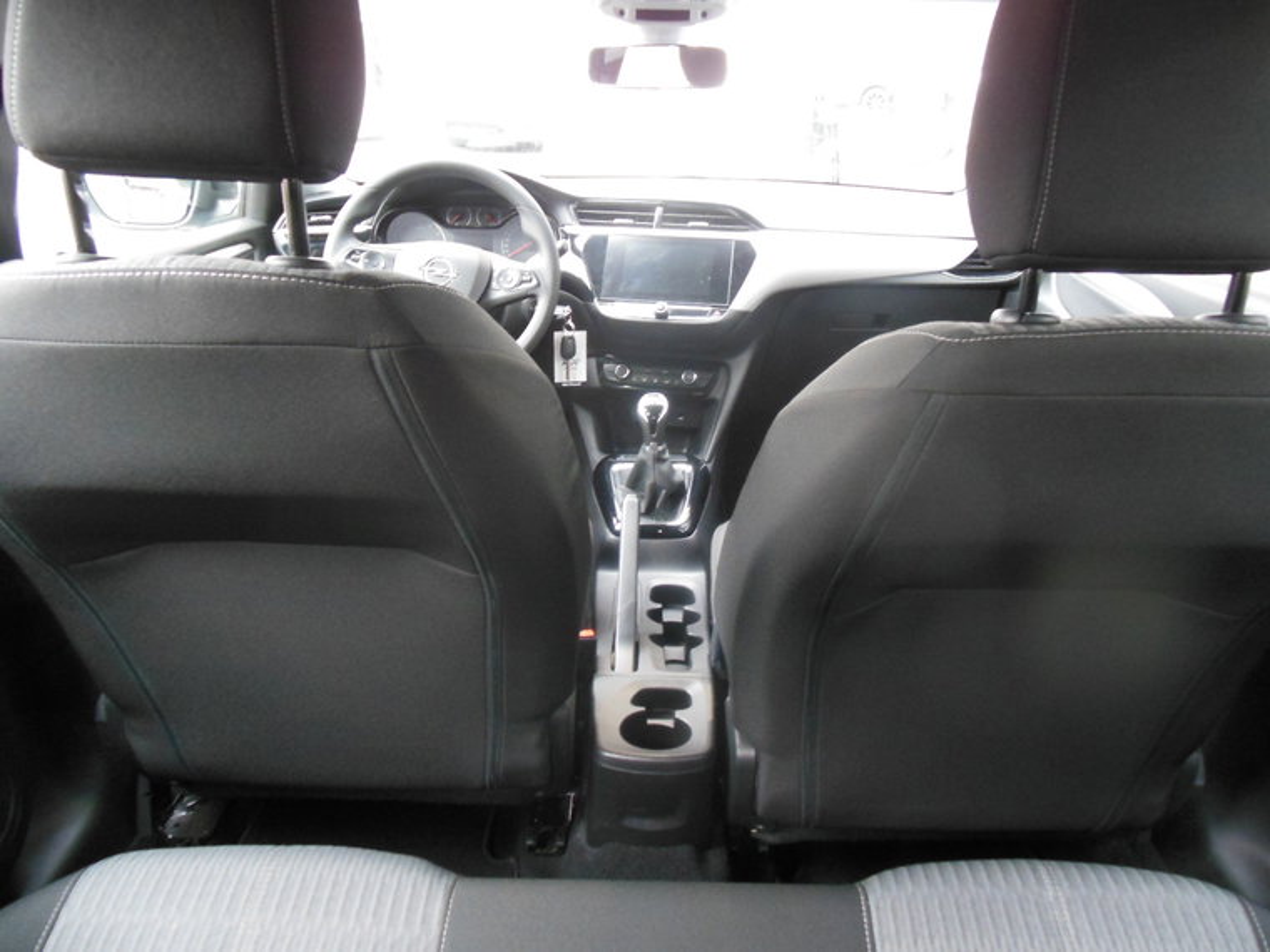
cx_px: 635
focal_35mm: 25
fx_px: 917
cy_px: 476
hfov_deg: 69.4
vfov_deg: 54.9
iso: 640
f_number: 3.2
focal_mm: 4.5
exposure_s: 1/8
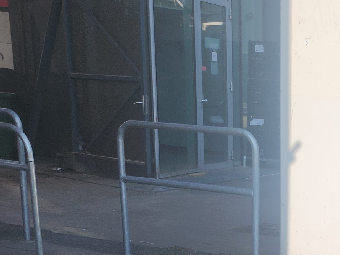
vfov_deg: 18.0
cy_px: 300
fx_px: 766
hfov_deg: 23.5
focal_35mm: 78
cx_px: 372
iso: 50
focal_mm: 5
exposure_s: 1/3001
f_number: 1.8
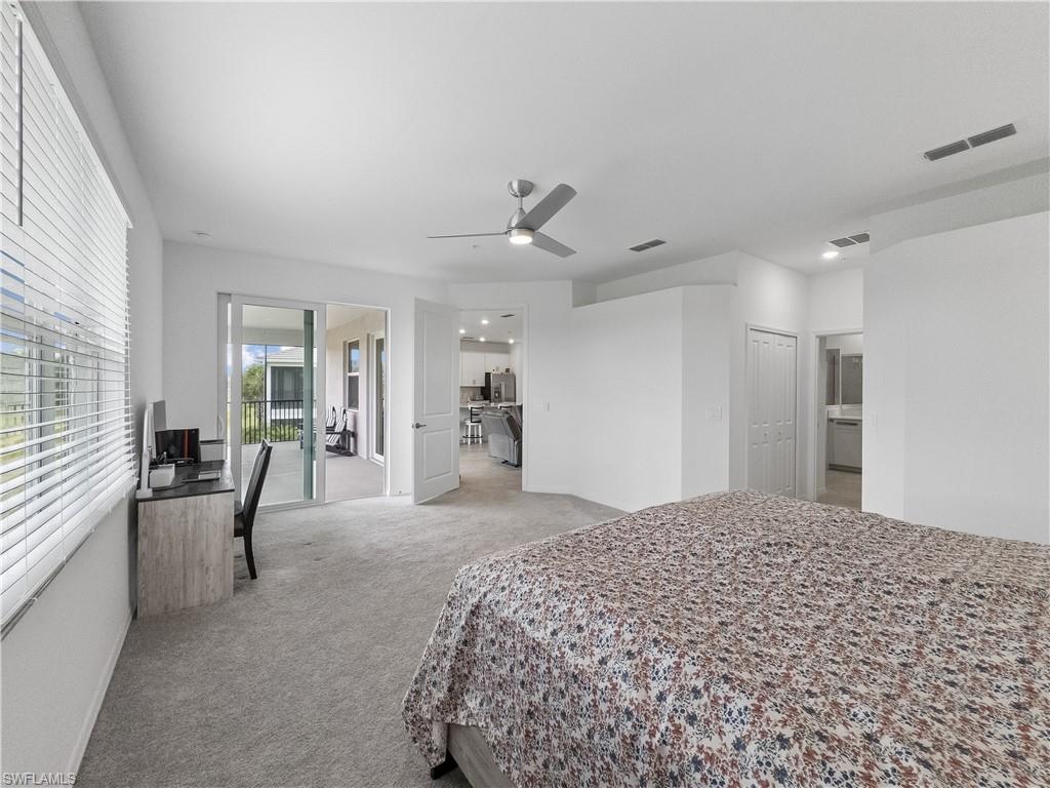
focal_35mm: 14
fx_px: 425
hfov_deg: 102.1
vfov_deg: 85.7
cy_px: 394
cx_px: 525
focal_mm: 2.2
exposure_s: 1/160
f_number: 2.2
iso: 100
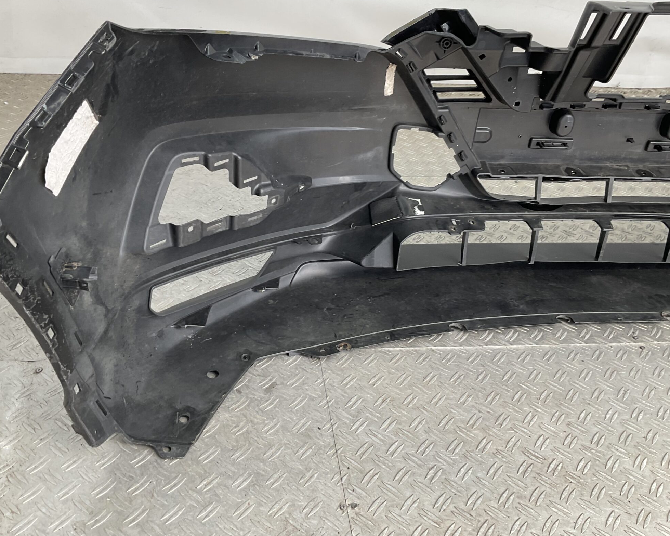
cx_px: 332
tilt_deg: -30.6
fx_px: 734
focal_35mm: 37
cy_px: 220
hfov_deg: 49.1
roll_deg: -8.8
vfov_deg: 40.0
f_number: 1.8
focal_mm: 3
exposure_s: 1/120
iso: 20
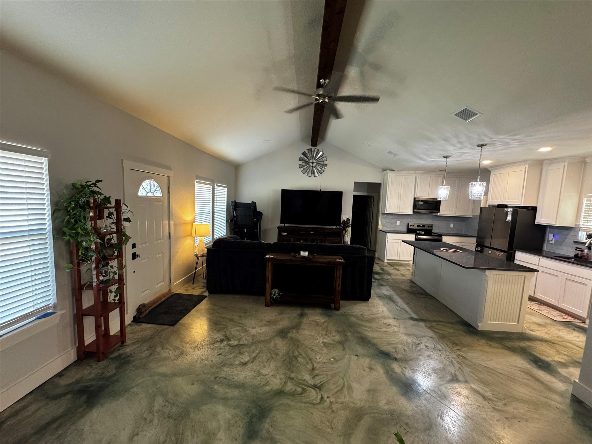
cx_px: 296
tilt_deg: -6.0
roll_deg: -2.9
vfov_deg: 85.7
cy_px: 222
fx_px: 239
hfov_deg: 102.1
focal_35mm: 14
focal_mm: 2.22
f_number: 2.2
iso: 500
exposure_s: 1/60
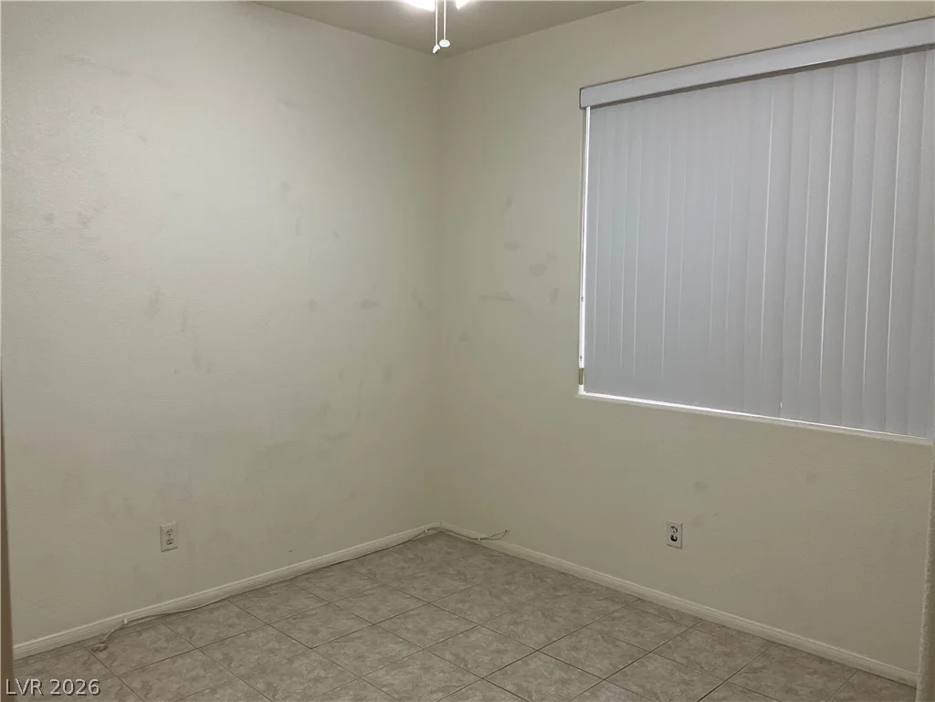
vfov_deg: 48.2
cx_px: 468
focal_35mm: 29
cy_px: 351
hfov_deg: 61.7
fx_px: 783
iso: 64
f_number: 1.8
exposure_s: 1/60
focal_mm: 3
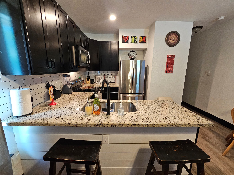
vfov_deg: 89.9
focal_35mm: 13
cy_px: 88
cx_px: 117
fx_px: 88
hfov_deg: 106.2
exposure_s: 1/40
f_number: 2.2
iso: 320
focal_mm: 2.2
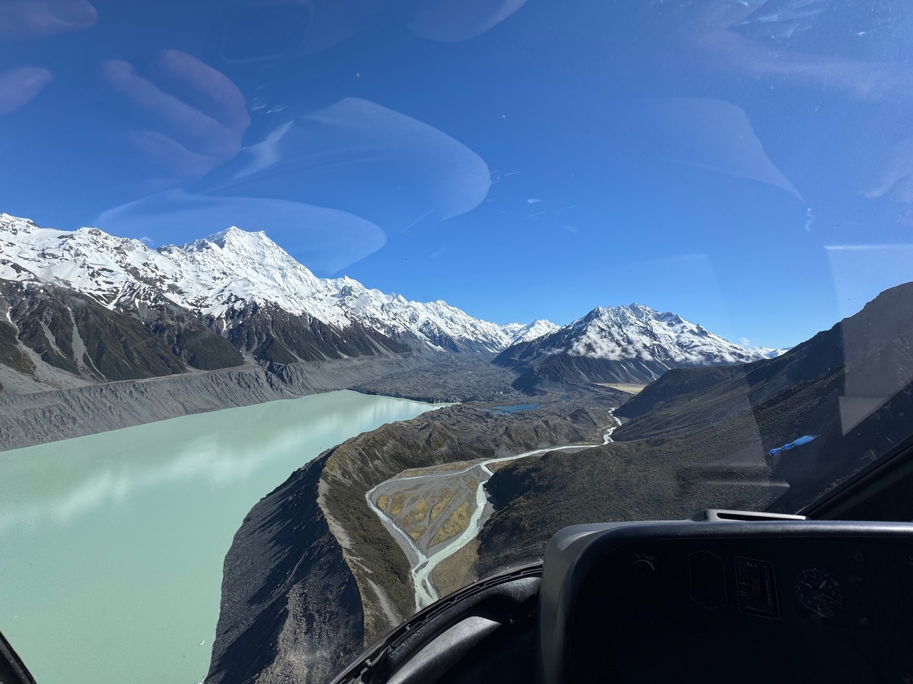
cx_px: 456
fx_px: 369
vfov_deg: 85.7
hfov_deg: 102.1
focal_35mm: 14
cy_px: 342
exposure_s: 1/2985
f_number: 2.2
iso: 50
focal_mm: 2.22
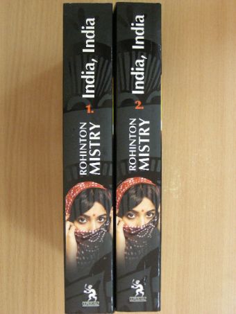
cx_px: 118
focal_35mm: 48
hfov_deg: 30.3
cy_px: 157
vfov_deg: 39.6
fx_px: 436
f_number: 3.5
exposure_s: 1/13.5
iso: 200
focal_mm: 8
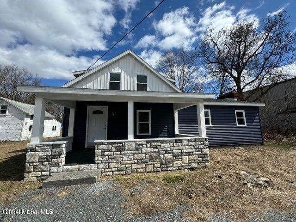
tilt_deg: +7.4
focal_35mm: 14
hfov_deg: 102.1
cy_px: 111
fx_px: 120
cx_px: 148
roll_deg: +0.8
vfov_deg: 85.7
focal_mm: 2.22
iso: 50
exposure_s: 1/1880
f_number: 2.2
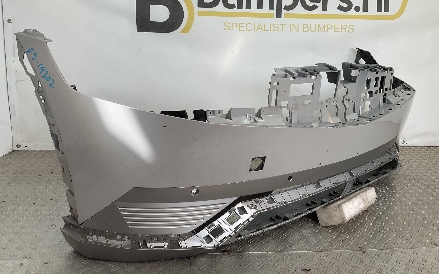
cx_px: 218
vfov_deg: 40.6
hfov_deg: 61.2
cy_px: 123
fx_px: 371
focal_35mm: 31
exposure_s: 1/200
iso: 16
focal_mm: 3
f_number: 1.8
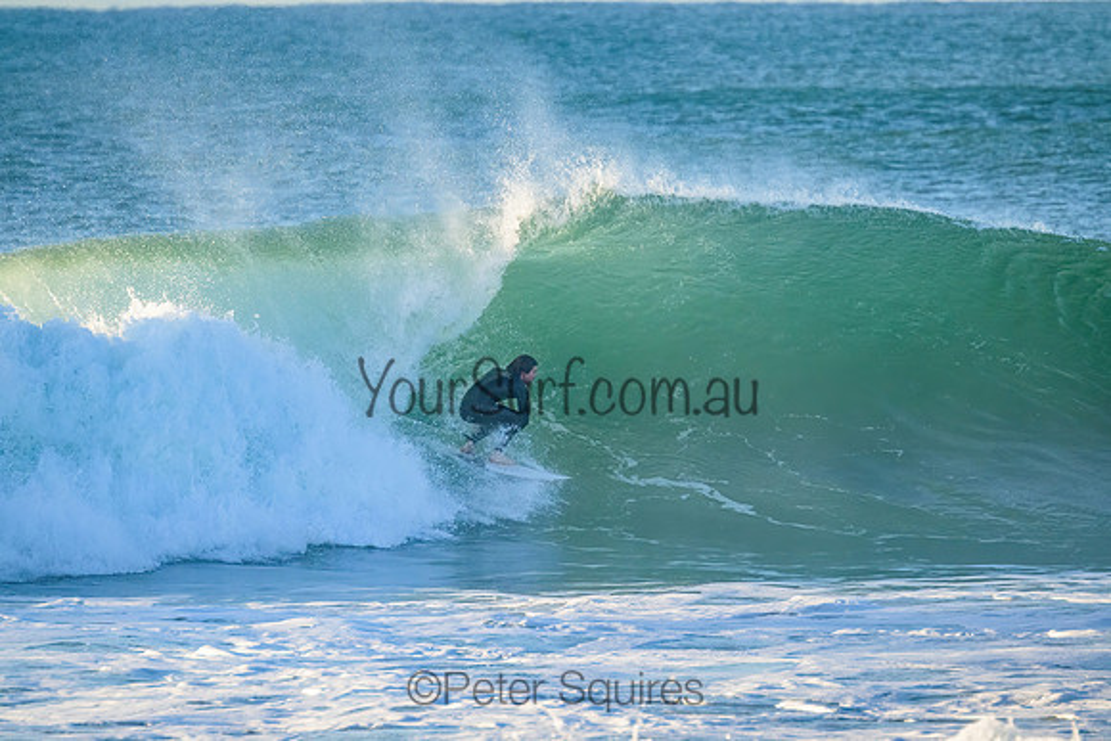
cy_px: 370
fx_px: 19446
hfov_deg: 3.3
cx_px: 556
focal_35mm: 630
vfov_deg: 2.2
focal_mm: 630
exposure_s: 1/1600
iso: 3600
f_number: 11
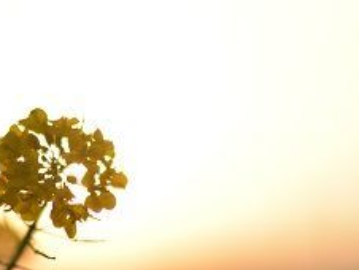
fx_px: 1412
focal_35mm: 136
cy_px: 280
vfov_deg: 10.8
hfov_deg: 14.4
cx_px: 60
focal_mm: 50
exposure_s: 1/4000
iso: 100
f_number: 1.4
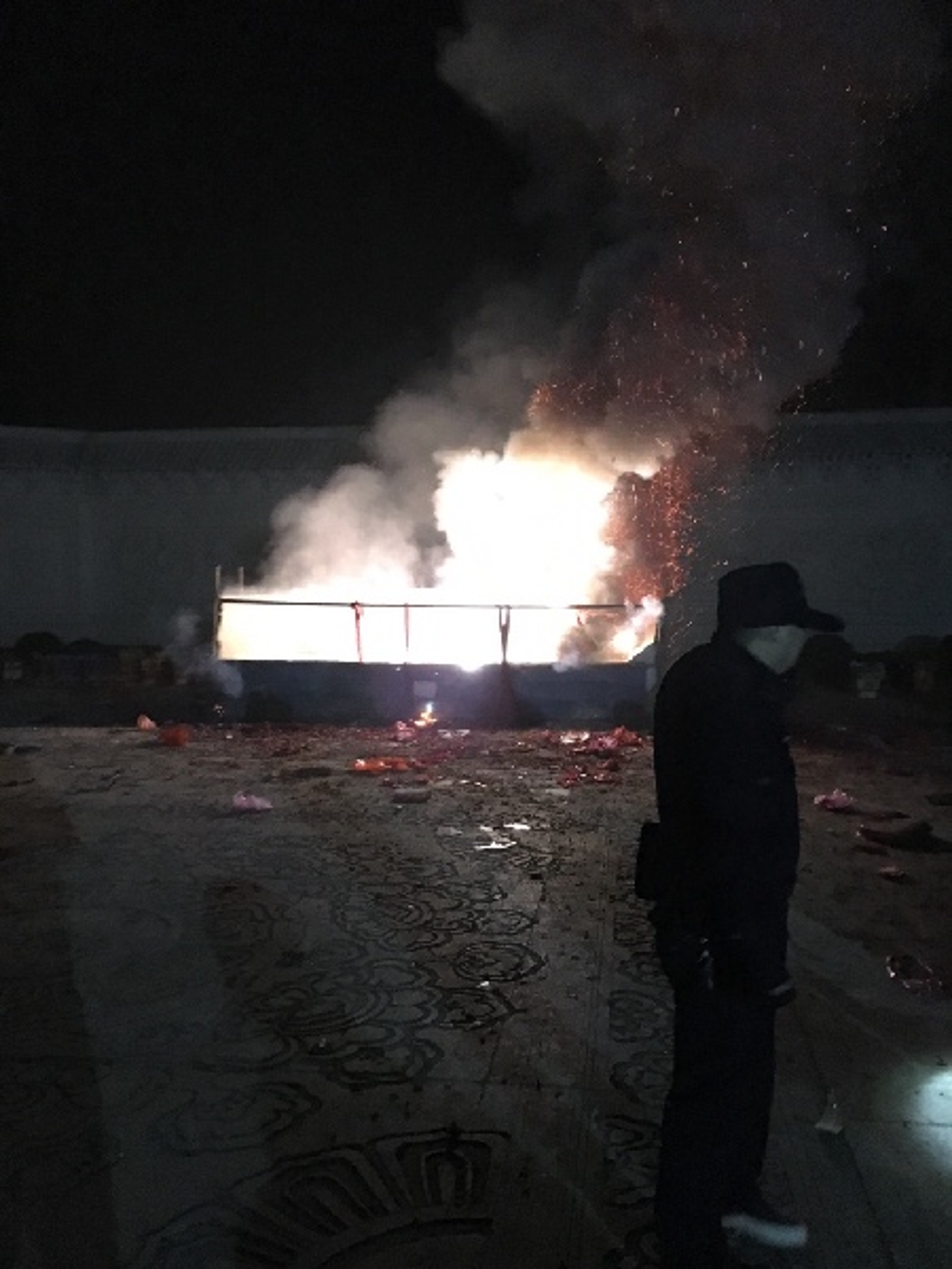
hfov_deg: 48.2
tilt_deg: -2.1
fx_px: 1063
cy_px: 634
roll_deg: +0.0
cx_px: 476
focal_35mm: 29
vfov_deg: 61.7
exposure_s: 1/17
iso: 1000
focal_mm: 4.15
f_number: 2.2
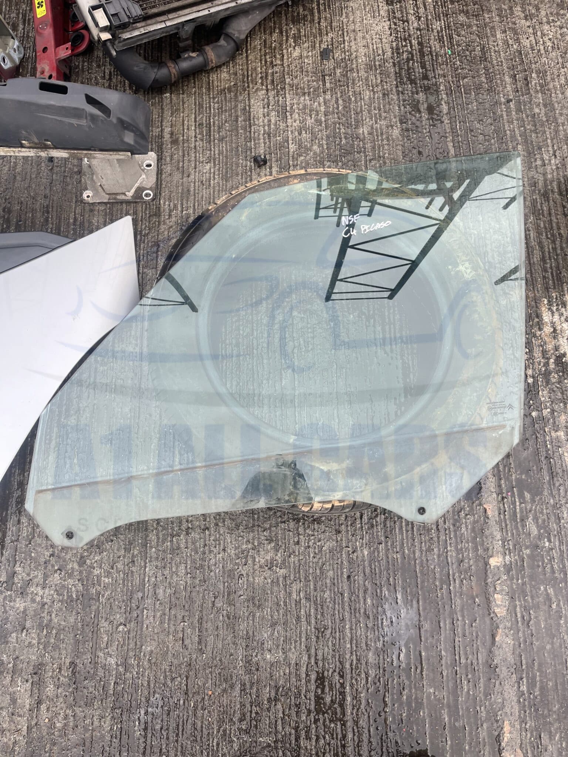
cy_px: 378
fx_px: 569
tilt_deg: -75.1
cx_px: 284
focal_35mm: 26
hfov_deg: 53.1
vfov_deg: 67.3
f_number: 1.6
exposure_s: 1/219
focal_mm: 5.1
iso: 50
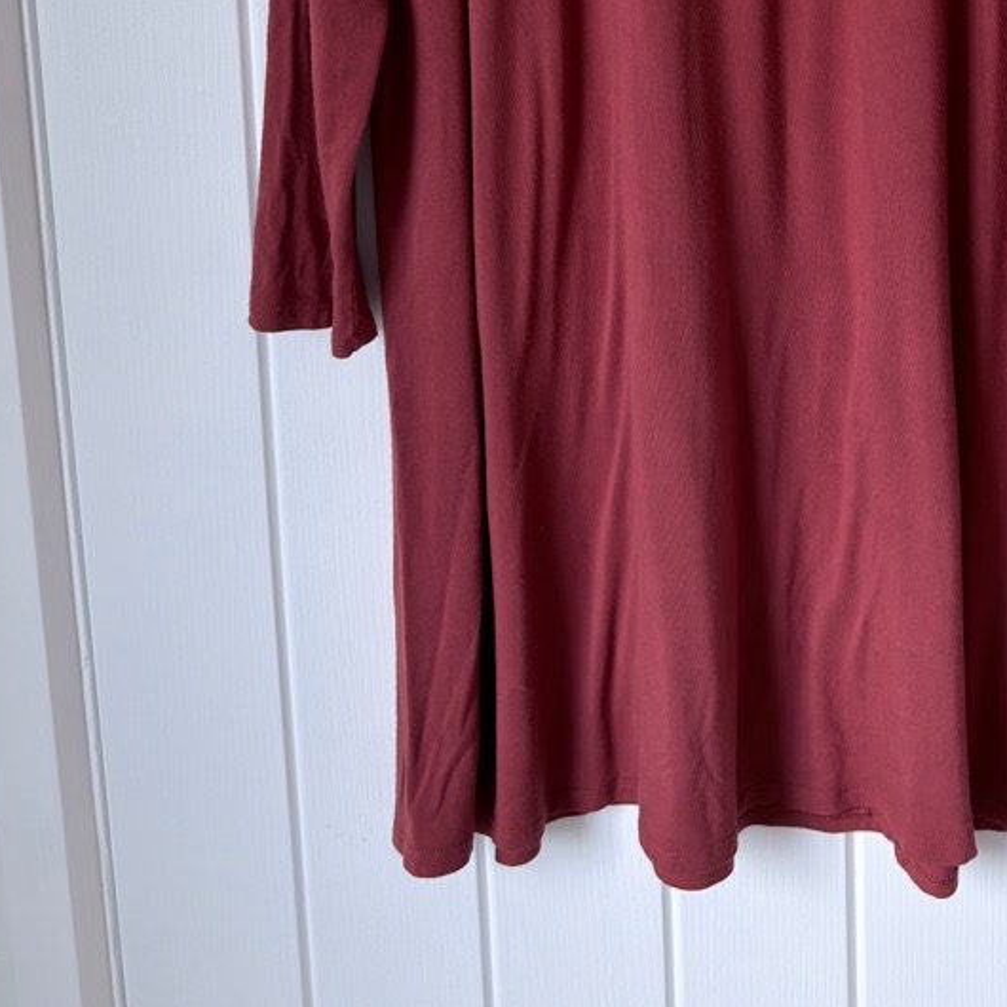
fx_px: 2106
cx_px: 811
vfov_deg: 24.3
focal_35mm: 64
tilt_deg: -10.3
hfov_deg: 26.4
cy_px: -218
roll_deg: +0.8
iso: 50
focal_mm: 6.76
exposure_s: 1/121
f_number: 1.78
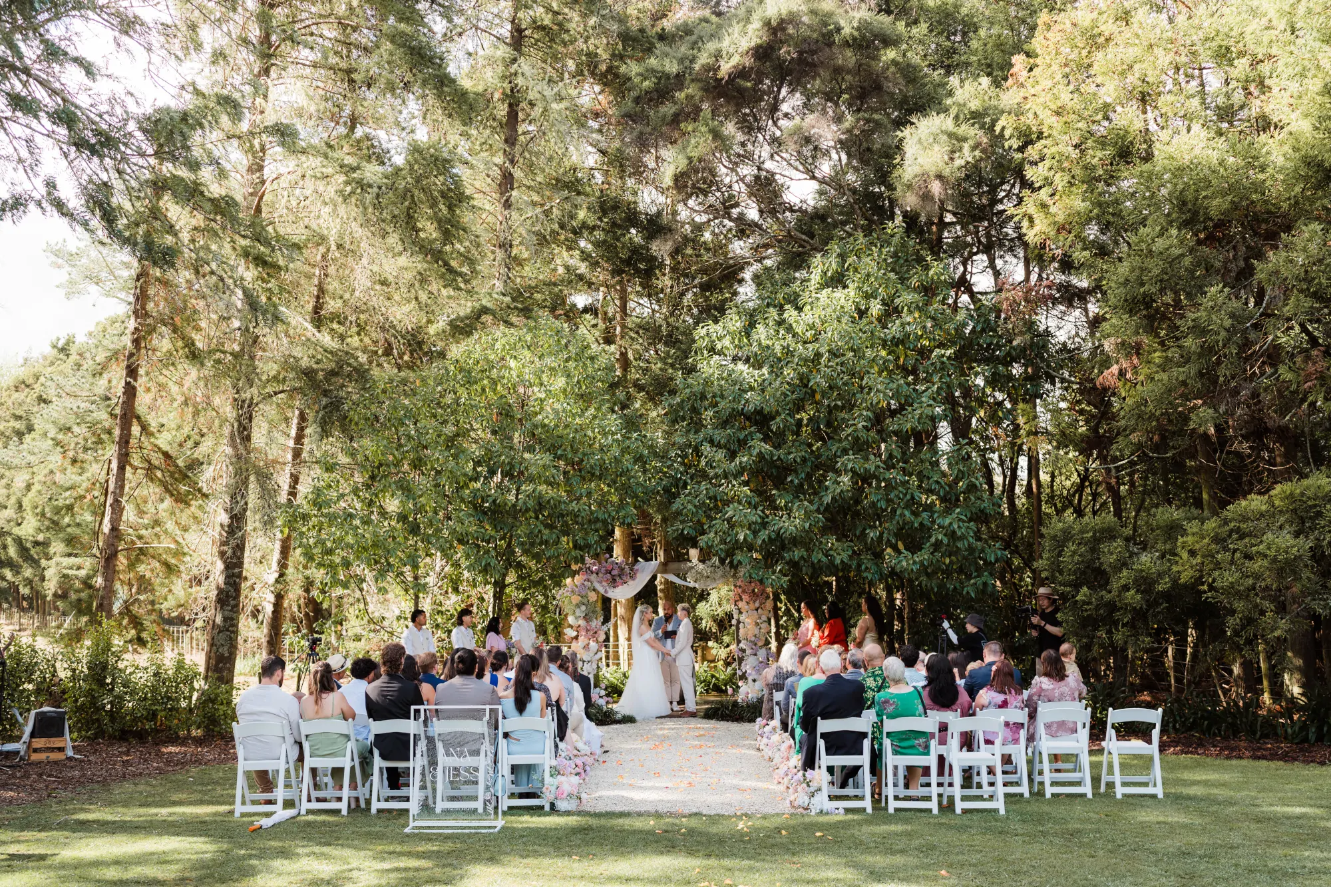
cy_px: 444
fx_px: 1294
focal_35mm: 35
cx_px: 666
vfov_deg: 37.9
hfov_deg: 54.4
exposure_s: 1/500
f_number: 2.2
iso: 100
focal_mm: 35
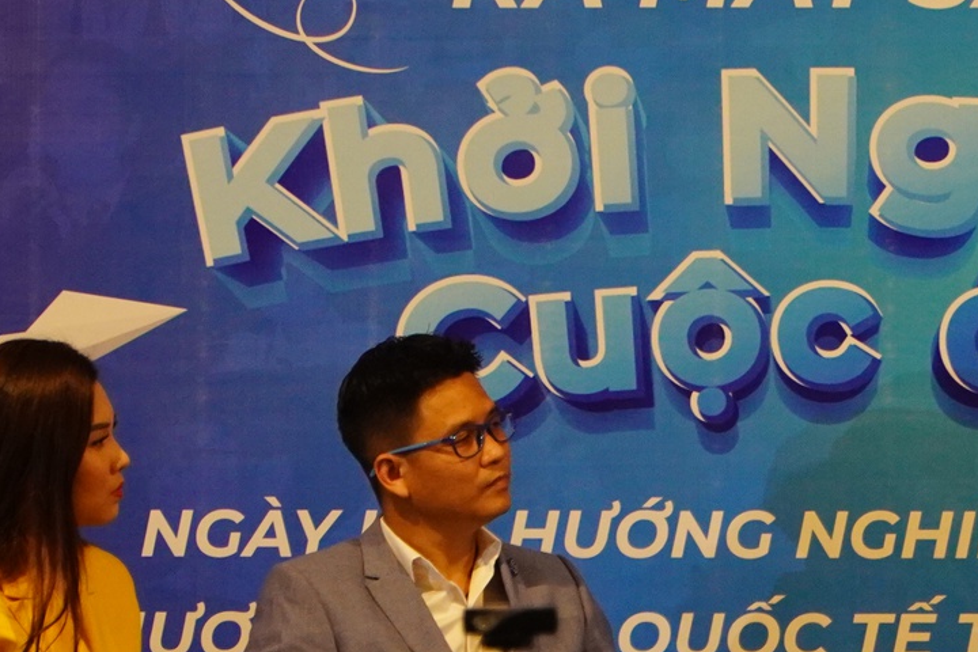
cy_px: 723
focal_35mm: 437
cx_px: 853
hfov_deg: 4.7
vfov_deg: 3.1
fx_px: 11881
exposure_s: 1/80
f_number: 4
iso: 1600
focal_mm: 105
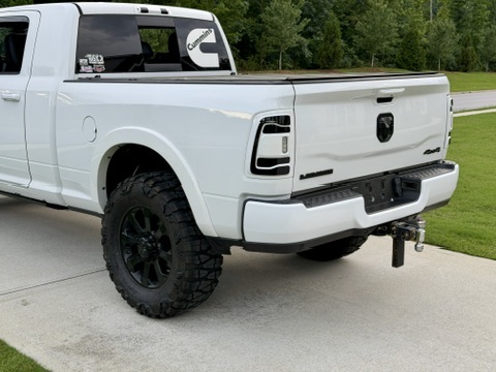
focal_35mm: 48
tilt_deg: -12.0
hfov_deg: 39.7
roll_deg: -0.4
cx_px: 248
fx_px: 688
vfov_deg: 30.3
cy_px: 186
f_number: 1.78
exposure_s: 1/304
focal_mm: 6.76
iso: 64
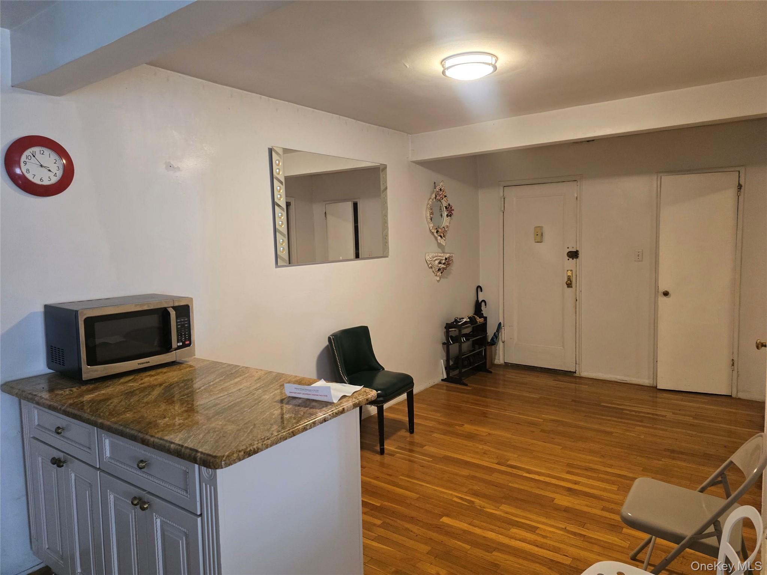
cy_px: 288
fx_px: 510
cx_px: 384
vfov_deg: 58.9
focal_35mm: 23
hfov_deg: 73.9
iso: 800
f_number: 1.7
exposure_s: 1/120
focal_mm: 6.3
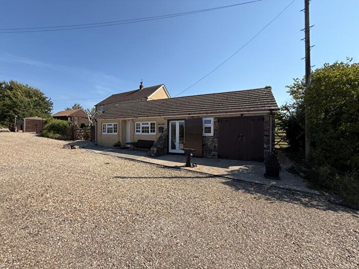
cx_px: 180
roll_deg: +0.4
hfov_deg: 102.1
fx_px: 145
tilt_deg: +3.1
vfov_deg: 85.7
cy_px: 134
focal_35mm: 14
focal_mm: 2.22
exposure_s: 1/1464
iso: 50
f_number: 2.2
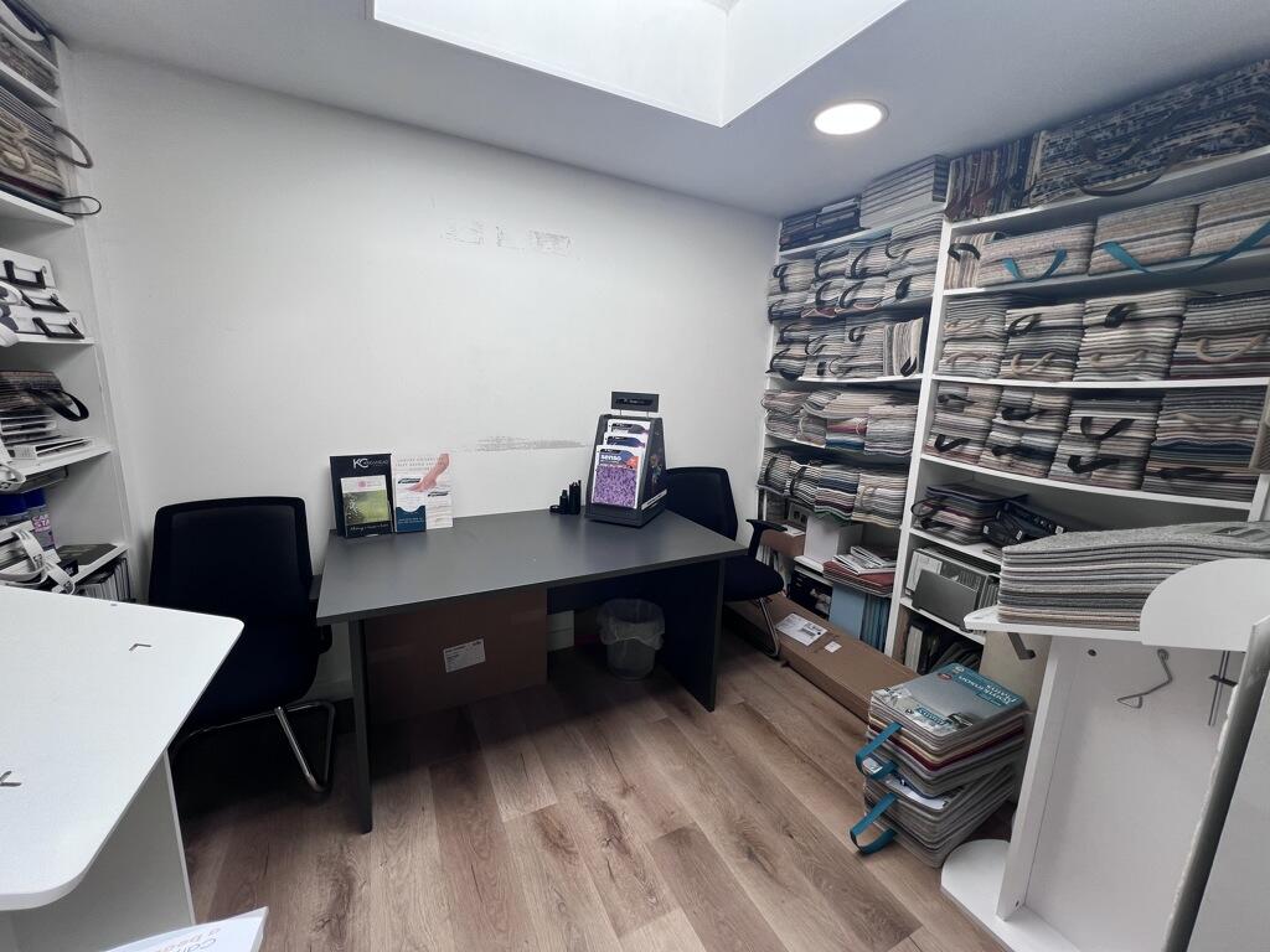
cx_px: 635
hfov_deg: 106.2
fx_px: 477
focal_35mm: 13
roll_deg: -1.6
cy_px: 476
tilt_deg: -10.8
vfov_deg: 89.9
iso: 32
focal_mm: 1.57
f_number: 1.8
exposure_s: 1/133
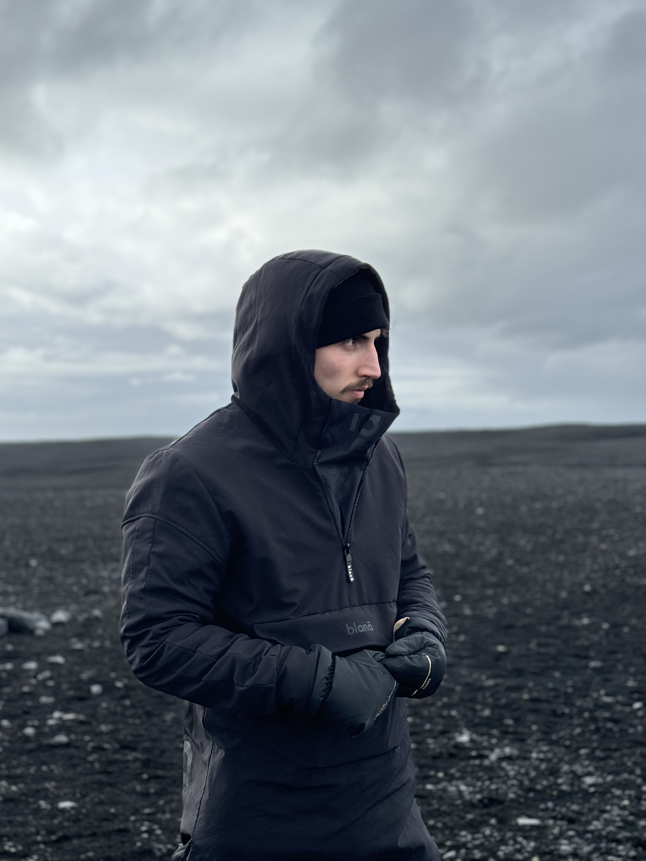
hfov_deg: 30.3
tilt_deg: +1.6
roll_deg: +0.3
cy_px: 430
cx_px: 323
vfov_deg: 39.7
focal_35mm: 48
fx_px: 1194
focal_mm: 6.86
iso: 64
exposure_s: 1/1681
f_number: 1.78
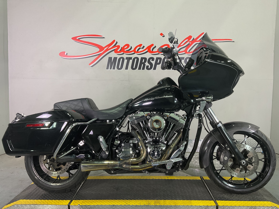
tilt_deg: -4.7
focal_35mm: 29
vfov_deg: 48.2
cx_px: 140
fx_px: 234
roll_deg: -1.1
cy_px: 104
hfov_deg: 61.7
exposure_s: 1/60
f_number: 1.8
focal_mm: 3
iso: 125
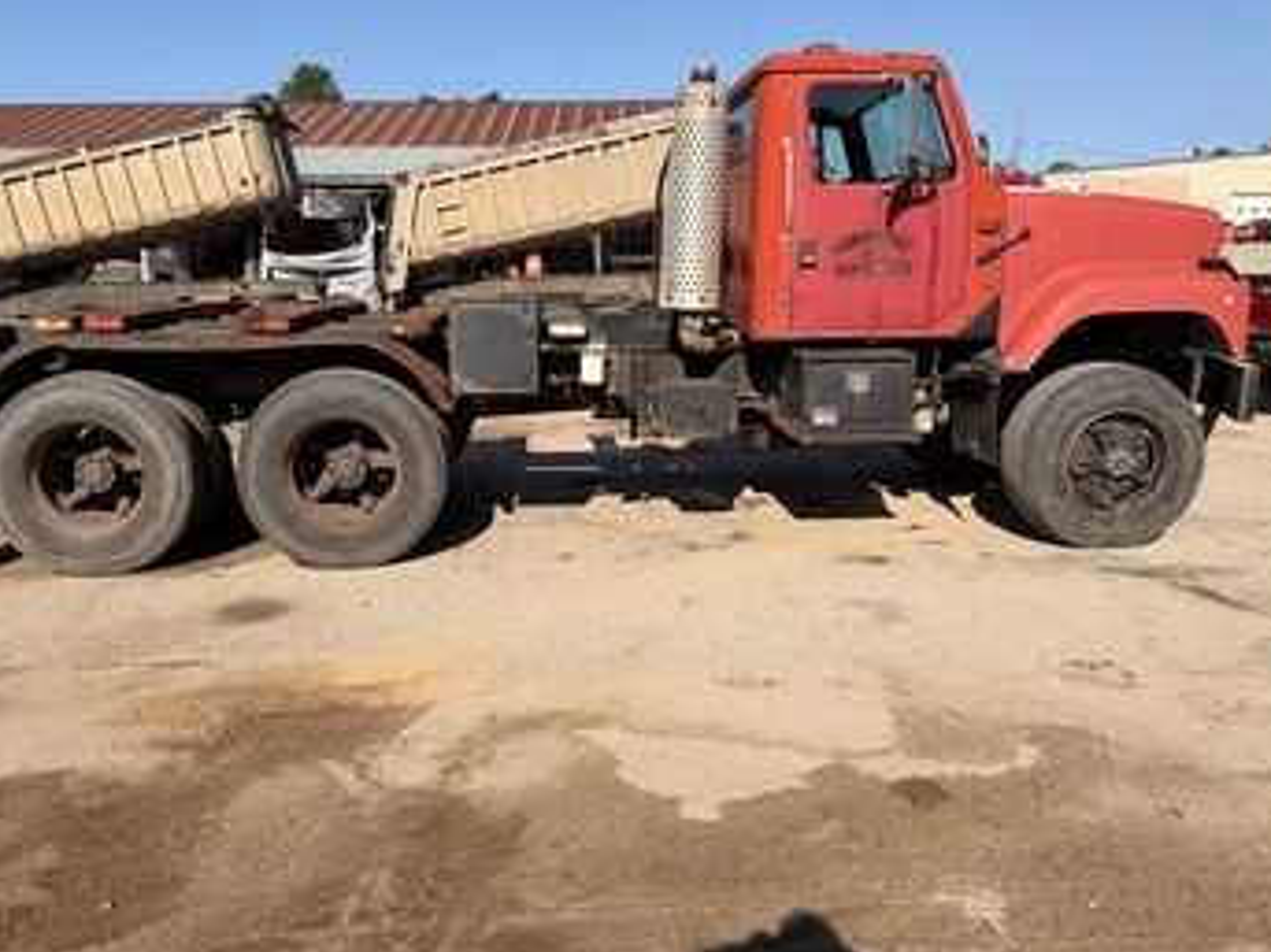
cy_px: 456
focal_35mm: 28
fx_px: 1028
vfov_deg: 49.7
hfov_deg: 63.4
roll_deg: +0.8
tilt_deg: -10.1
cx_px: 585
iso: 80
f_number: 1.78
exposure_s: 1/5714
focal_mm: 6.76
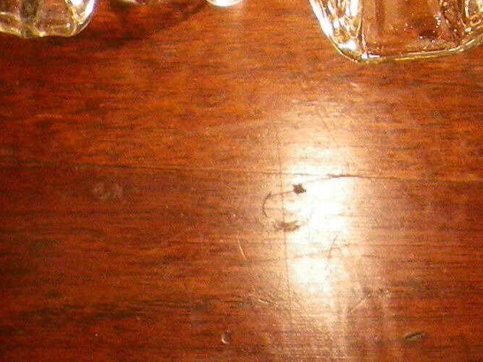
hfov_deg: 11.4
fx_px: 2330
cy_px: -350
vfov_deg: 8.5
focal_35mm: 167
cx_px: 721
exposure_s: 1/60
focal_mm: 4.9
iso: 100
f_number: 2.6
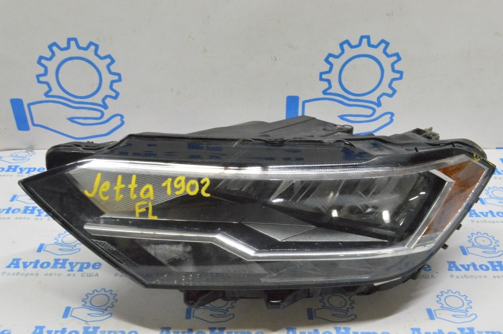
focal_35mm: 42
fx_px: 586
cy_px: 167
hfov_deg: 46.4
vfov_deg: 31.8
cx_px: 252
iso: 6400
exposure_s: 1/20
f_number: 20
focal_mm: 28
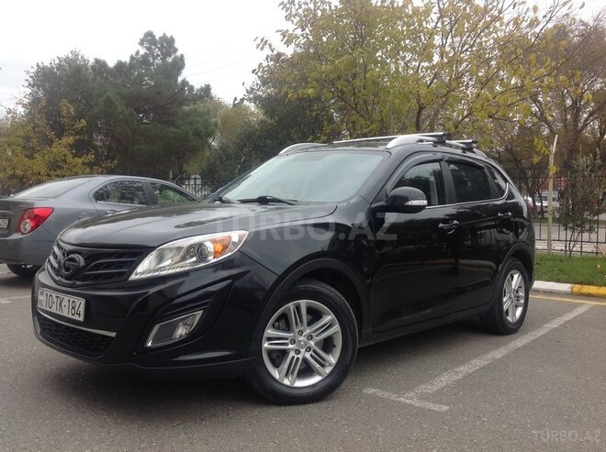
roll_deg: +0.5
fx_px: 612
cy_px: 226
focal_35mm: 35
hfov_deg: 52.7
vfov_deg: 40.6
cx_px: 303
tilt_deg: -8.3
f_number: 2.4
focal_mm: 4.28
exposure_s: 1/178
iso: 50
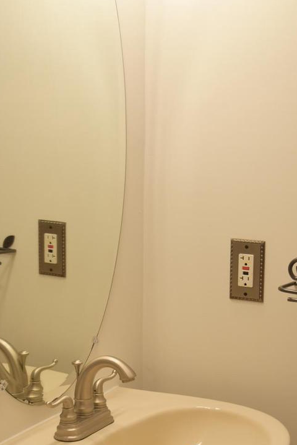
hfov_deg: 17.1
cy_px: 362
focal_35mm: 80
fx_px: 990
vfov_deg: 24.9
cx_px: 153
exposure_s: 1/80
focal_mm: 25
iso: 400
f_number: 4
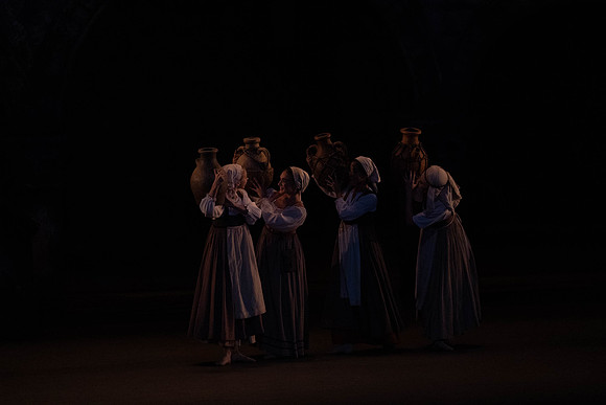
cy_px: 202
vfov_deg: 4.7
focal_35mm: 294
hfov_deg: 7.0
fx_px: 4950
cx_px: 303
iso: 8000
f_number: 5.6
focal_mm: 294
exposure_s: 1/250
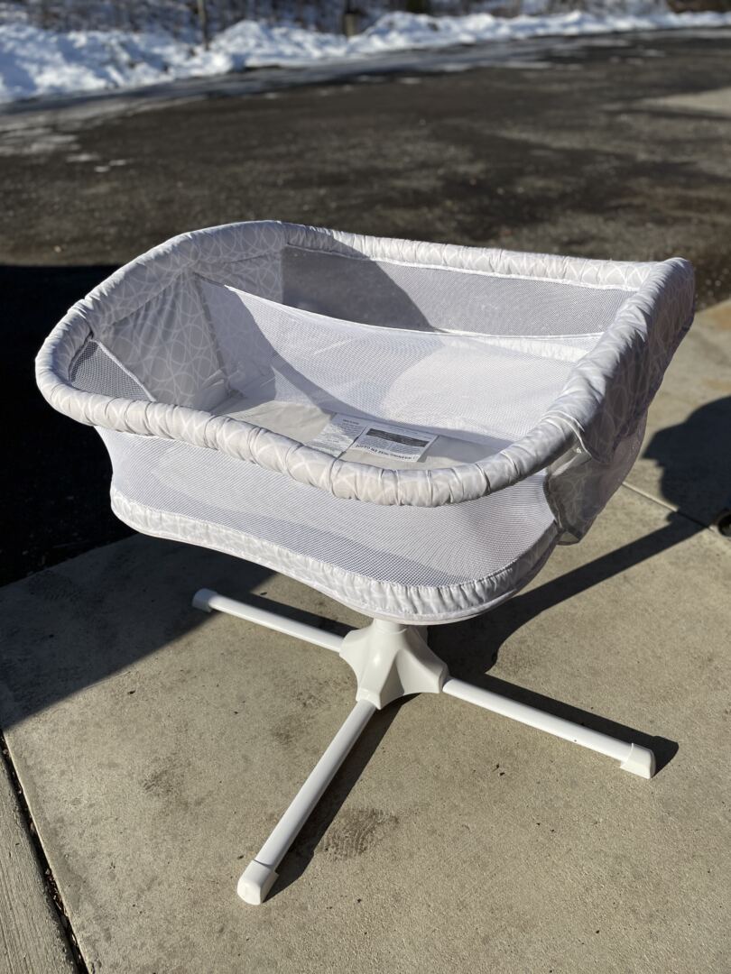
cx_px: 366
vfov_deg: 67.3
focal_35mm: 26
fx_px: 732
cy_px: 487
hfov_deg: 53.1
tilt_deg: -32.6
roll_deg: +2.2
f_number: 1.6
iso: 50
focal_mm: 4.2
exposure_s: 1/9091
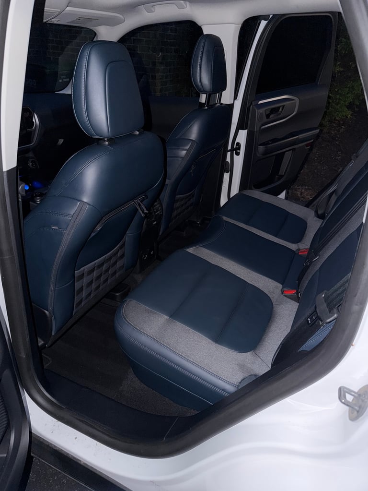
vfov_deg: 71.6
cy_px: 246
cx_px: 184
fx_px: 340
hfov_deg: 56.8
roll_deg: -4.8
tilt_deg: -29.7
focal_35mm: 24
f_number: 1.78
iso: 50
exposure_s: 1/4
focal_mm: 6.76
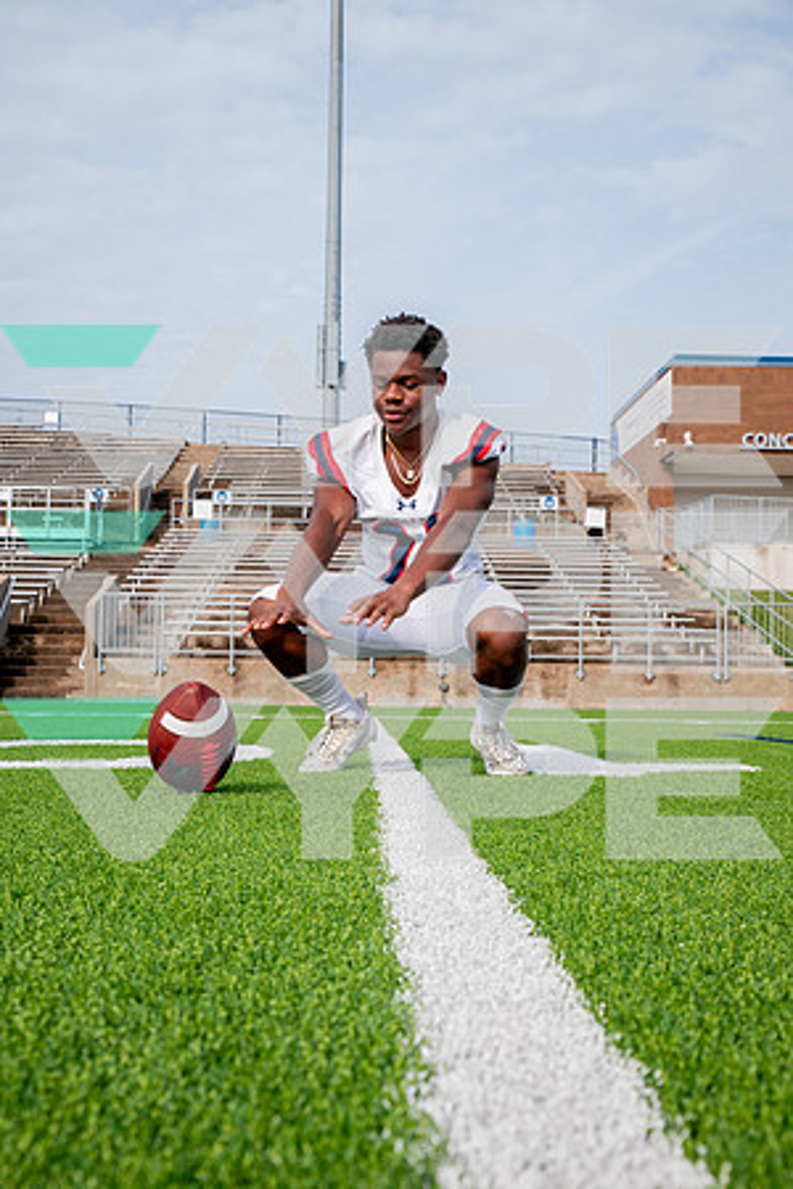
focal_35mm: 40
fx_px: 1322
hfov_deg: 33.4
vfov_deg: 48.5
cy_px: 594
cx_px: 396
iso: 125
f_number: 7.1
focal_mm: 40
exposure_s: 1/320
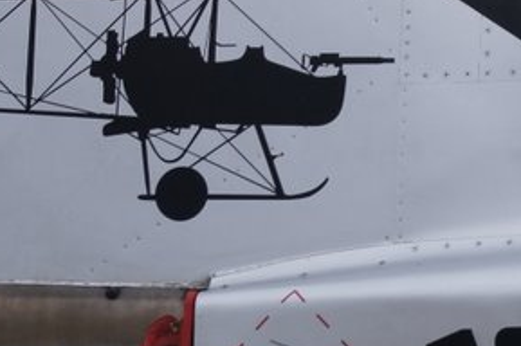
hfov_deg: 3.0
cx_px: 456
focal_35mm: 681
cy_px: 278
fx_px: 9844
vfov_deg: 2.0
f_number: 8
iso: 200
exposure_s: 1/200
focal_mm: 130
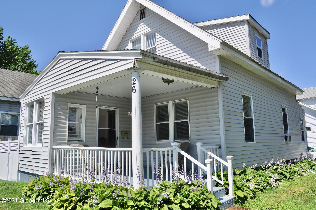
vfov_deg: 47.8
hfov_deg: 67.4
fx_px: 237
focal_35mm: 27
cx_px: 158
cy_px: 105
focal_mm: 18
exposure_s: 1/400
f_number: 10
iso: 200
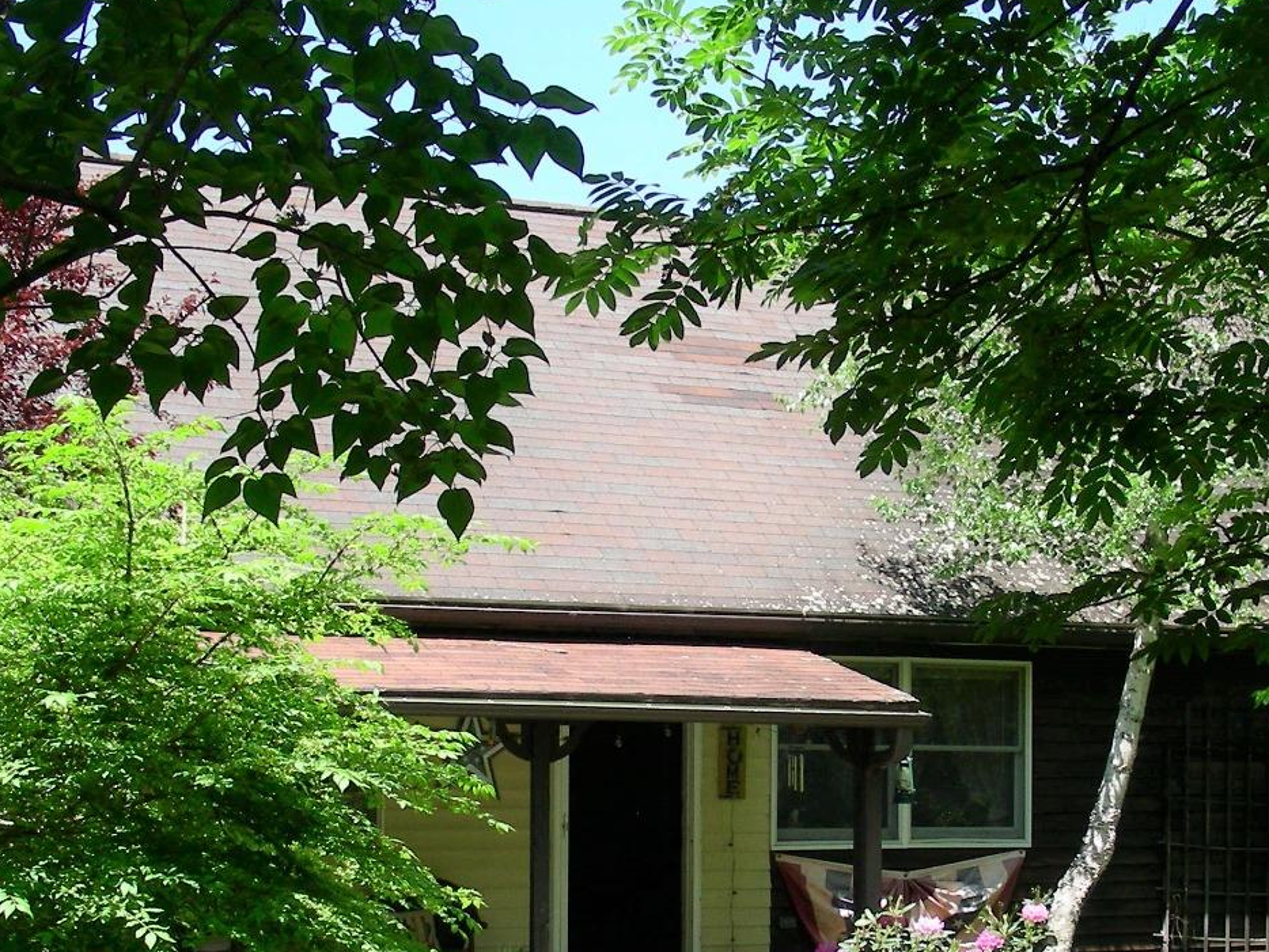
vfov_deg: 23.8
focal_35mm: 61
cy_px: 706
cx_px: 709
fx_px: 2237
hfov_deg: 31.6
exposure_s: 1/220
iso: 50
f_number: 4
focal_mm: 6.3
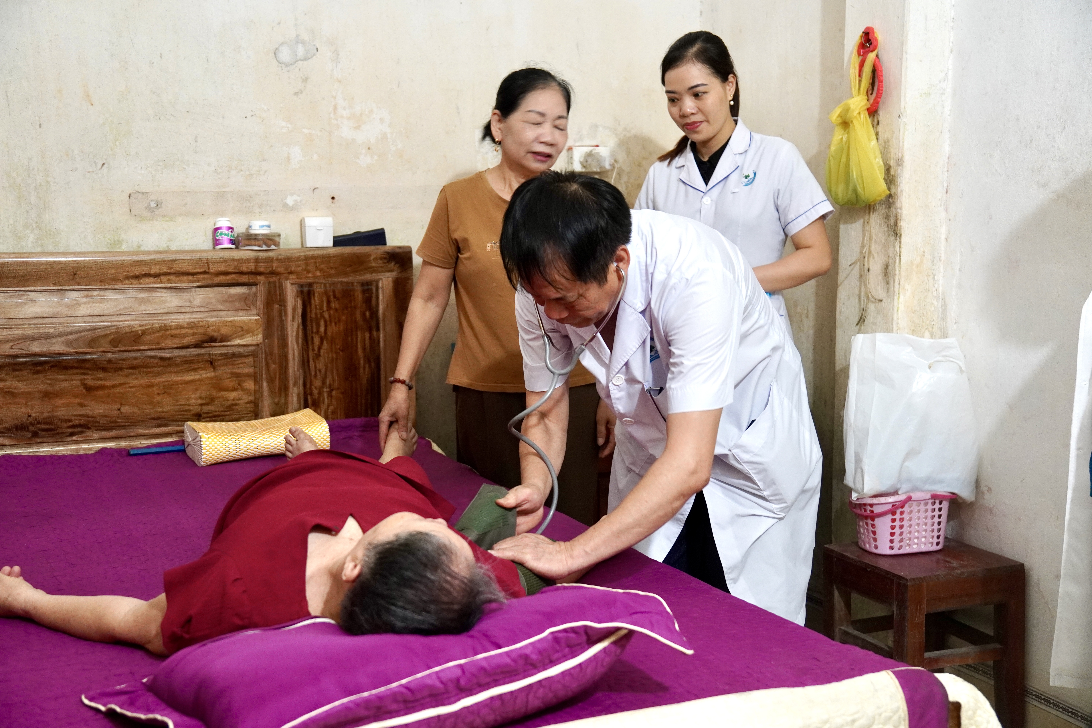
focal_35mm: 45
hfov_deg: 43.6
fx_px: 1365
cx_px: 546
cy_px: 364
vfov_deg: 29.9
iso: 1250
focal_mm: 30
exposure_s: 1/50
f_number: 2.8
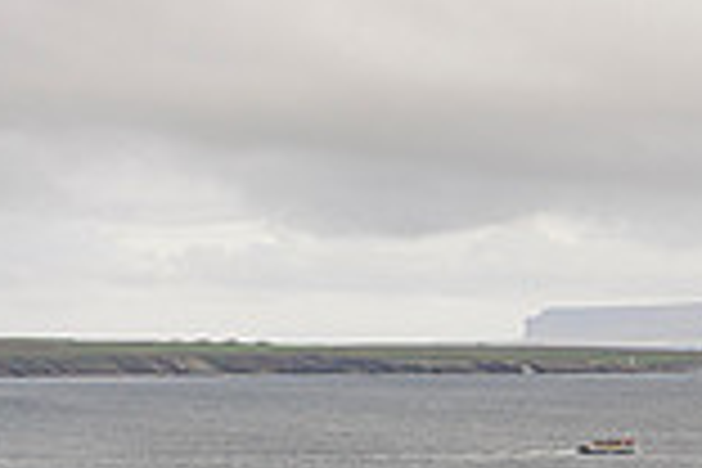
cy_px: 646
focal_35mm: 246
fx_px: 4797
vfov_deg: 5.5
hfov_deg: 8.1
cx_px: 1278
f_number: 6.3
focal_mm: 66
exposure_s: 1/250
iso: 200
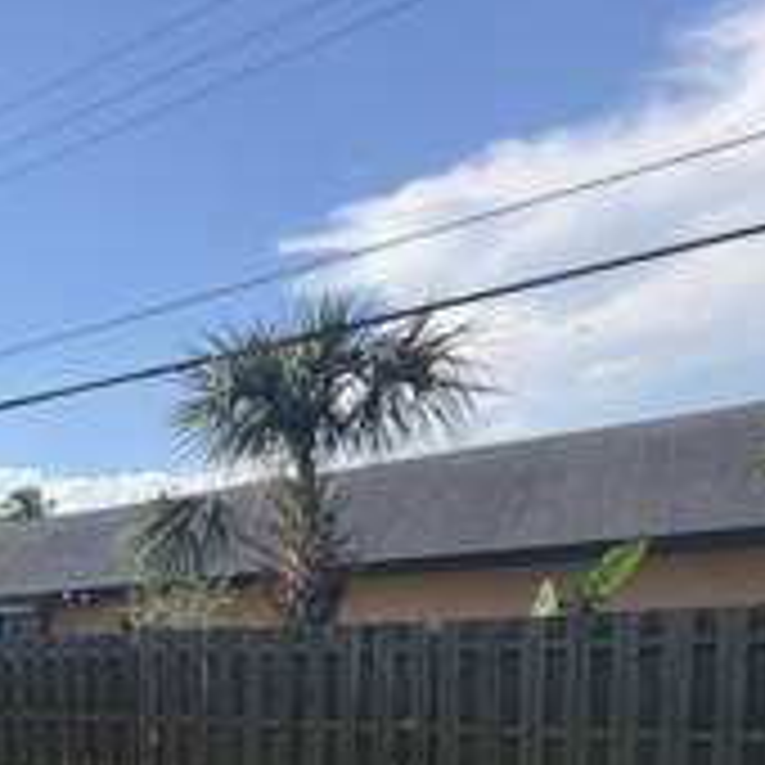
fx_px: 875
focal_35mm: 35
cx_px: -297
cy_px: 731
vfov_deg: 42.1
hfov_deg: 31.8
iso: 25
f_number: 2.2
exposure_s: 1/770
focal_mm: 2.22
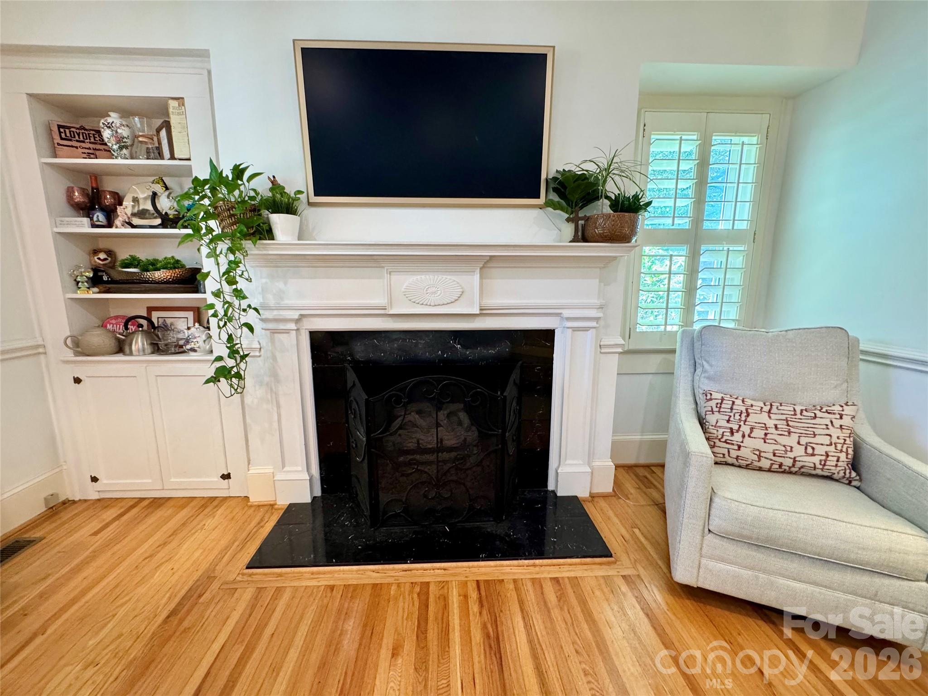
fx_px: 375
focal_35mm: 14
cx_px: 464
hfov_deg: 102.1
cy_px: 348
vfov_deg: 85.7
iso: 250
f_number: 2.2
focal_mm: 2.22
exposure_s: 1/60
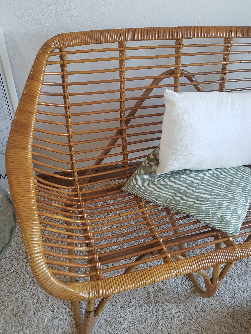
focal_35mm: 26
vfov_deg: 67.3
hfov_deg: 53.1
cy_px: 167
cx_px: 126
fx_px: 251
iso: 100
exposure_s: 1/50
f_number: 1.7
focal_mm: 4.2
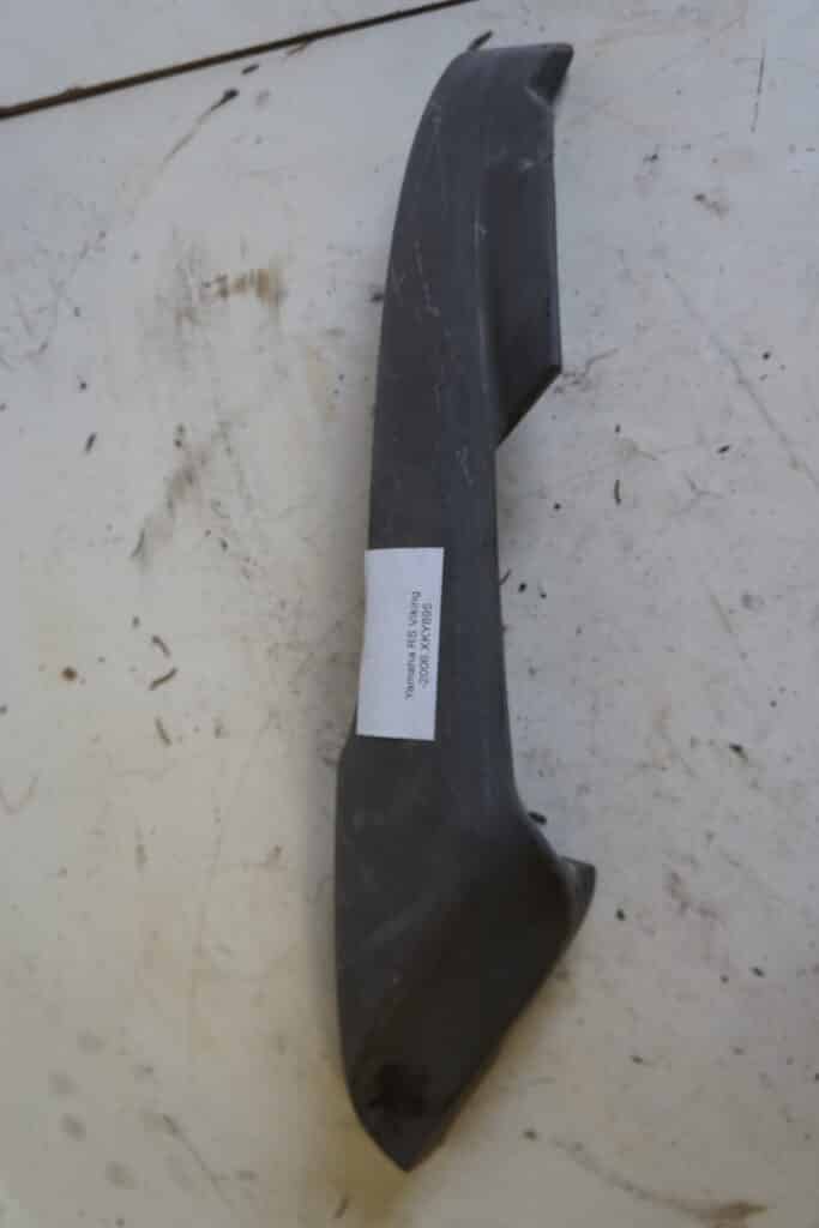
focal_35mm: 30
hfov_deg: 43.6
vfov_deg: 61.9
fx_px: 1023
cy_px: 614
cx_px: 410
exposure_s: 1/60
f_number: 4
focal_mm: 20
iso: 500
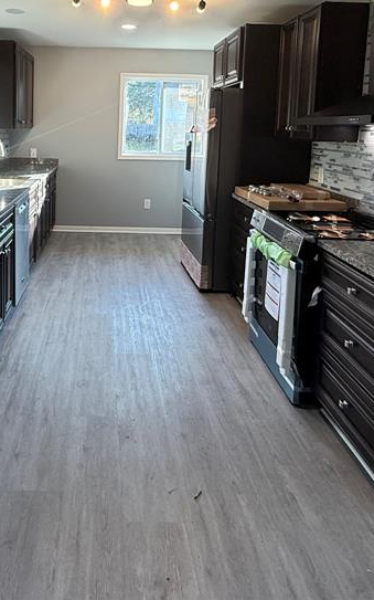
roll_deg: -1.1
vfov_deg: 63.9
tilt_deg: -6.4
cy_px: 177
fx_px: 457
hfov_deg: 43.6
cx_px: 111
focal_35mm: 28
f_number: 2.2
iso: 125
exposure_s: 1/120
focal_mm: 2.22
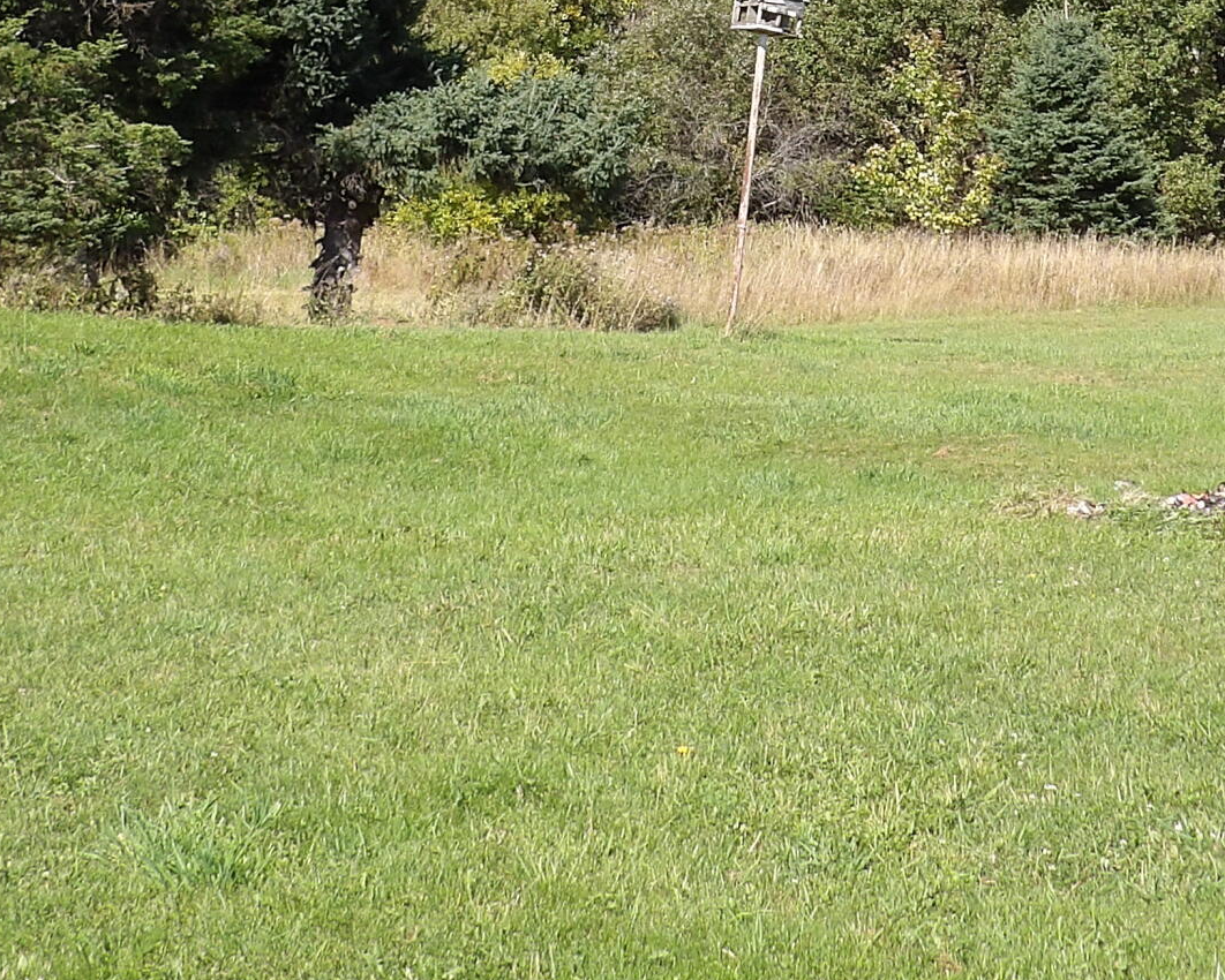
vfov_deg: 16.4
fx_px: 3300
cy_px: -90
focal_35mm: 91
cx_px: 741
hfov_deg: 21.0
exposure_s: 1/678
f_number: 3.6
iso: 100
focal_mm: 5.9
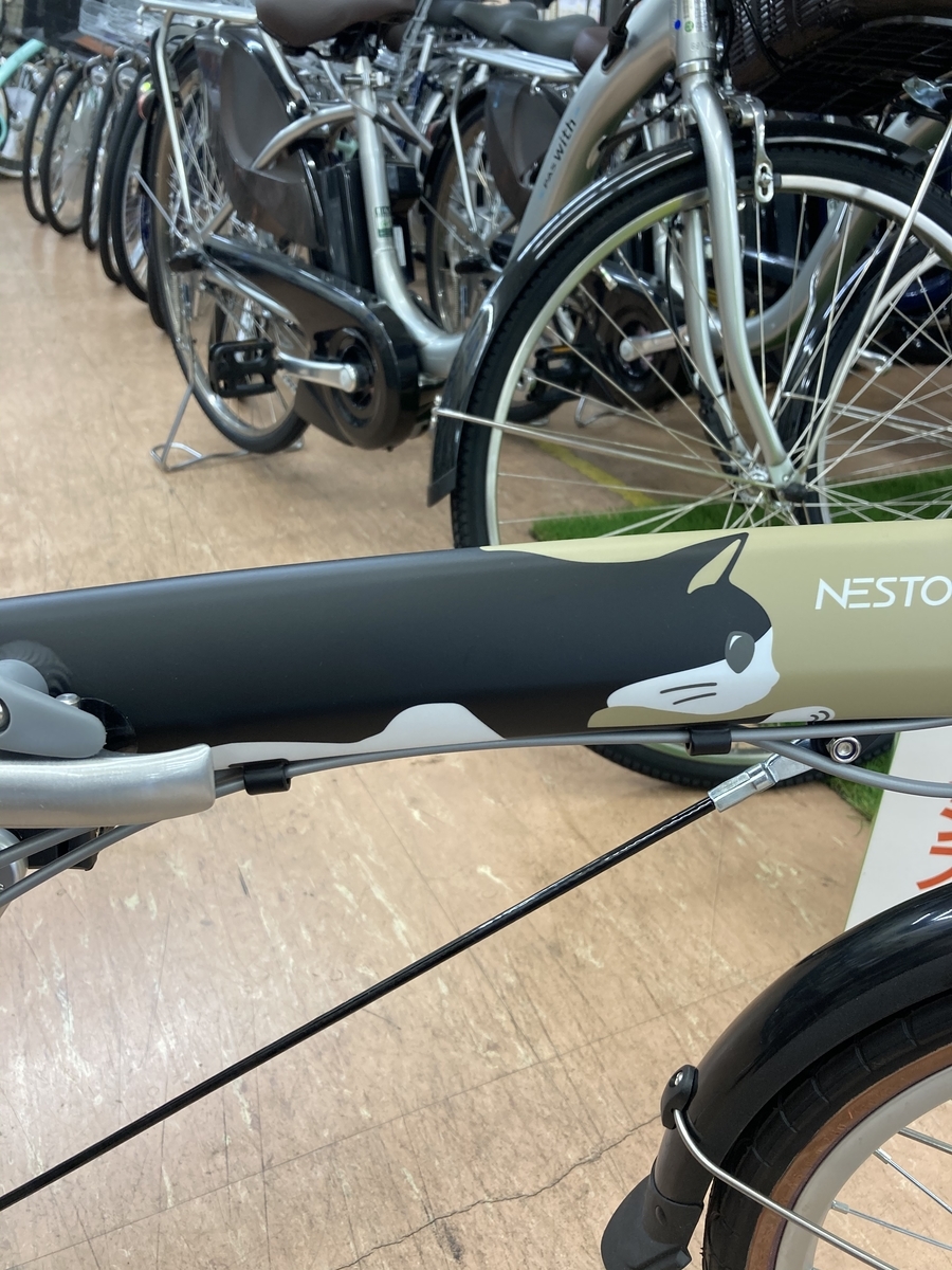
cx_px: 476
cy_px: 635
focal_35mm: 28
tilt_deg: -28.5
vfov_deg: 63.4
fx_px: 1027
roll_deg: -3.5
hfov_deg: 49.7
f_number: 1.8
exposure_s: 1/50
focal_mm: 3.99
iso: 80
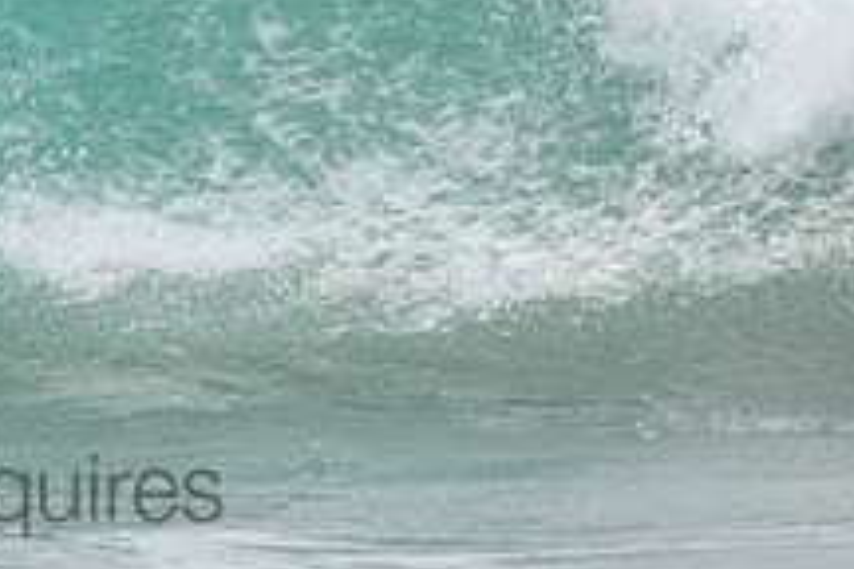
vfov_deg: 0.6
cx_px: -83
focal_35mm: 2148
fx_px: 50951
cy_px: -168
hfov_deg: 1.0
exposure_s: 1/2000
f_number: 11
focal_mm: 800
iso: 800
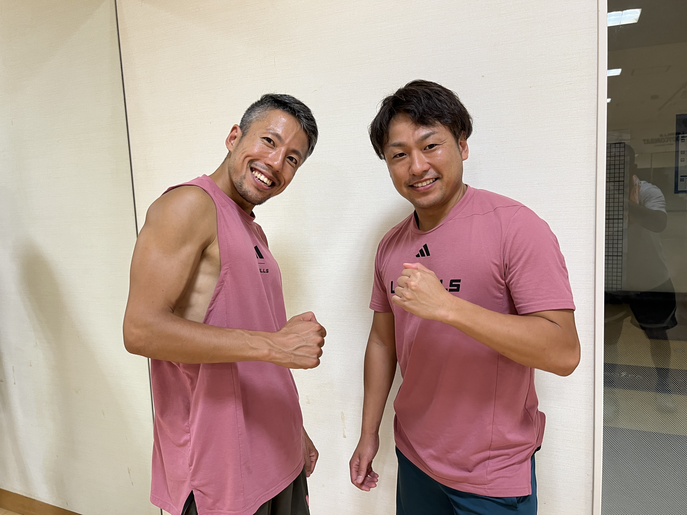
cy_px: 258
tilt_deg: -8.9
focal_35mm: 26
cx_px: 344
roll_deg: +1.9
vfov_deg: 53.1
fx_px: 516
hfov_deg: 67.3
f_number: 1.6
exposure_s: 1/60
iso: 100
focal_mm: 5.1
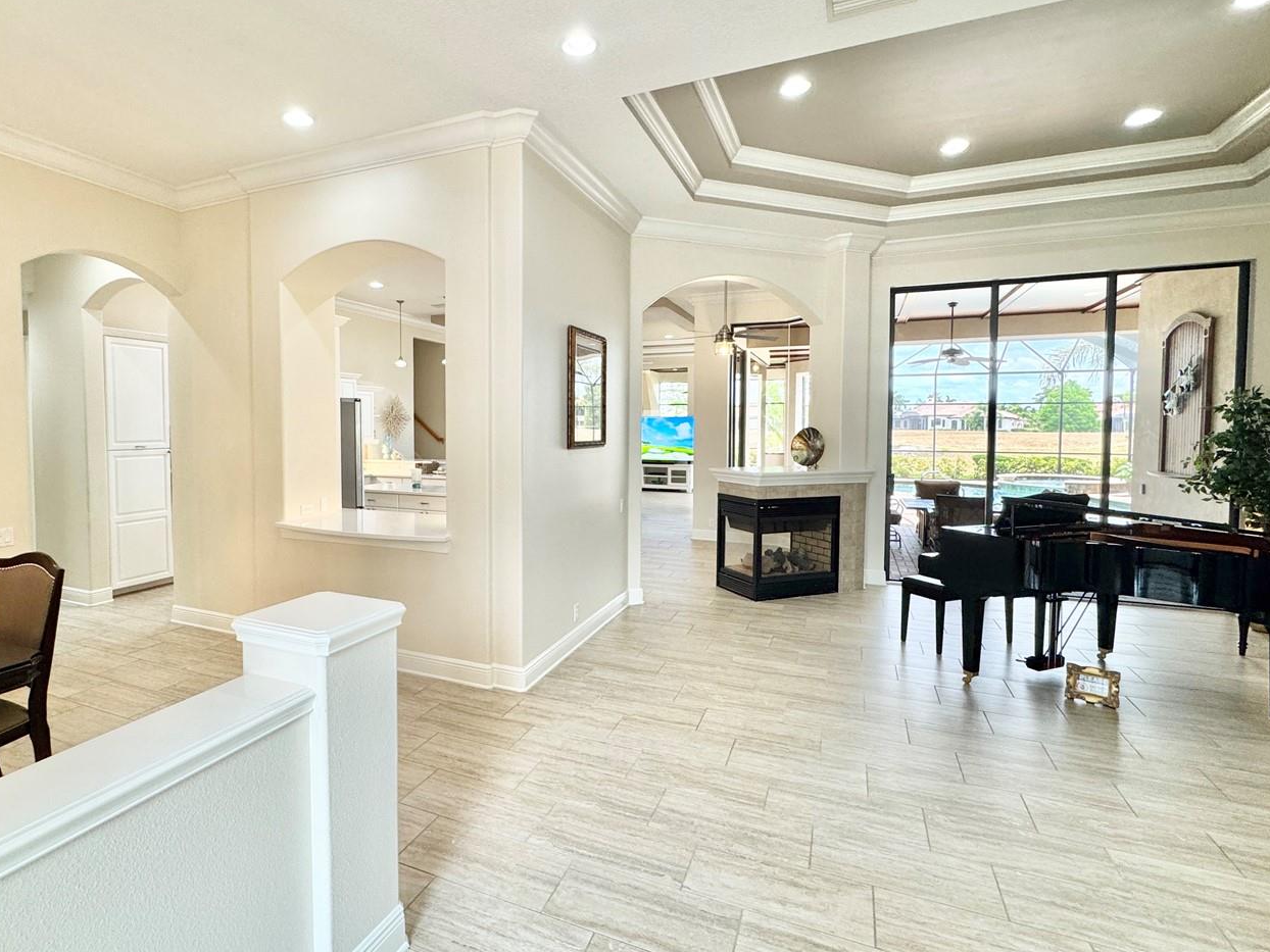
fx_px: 660
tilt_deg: -3.6
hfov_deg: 87.2
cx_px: 545
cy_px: 454
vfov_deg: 71.6
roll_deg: -0.2
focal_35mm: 18
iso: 160
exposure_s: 1/120
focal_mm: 2.22
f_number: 2.2
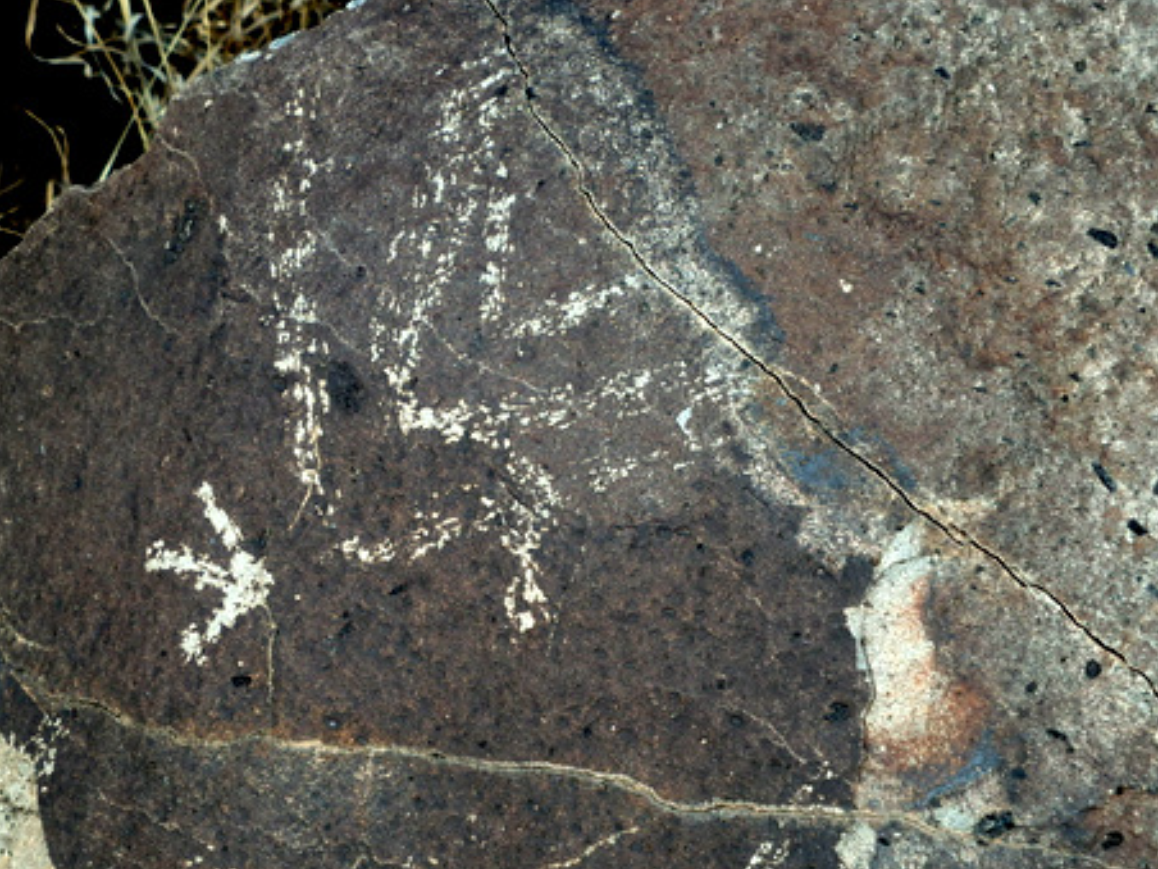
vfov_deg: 9.6
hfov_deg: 12.7
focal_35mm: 155
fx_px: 5185
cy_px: 455
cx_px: 576
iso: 160
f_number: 5.9
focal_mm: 25
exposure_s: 1/250
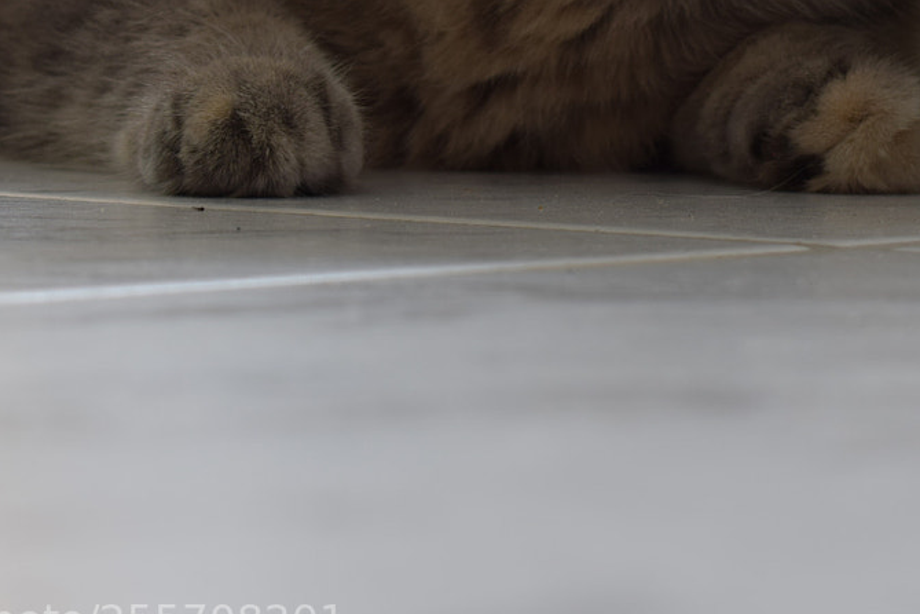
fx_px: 5039
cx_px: 725
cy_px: -6
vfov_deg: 6.9
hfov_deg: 10.4
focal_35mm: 197
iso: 100
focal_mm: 55
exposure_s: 1/10
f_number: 8
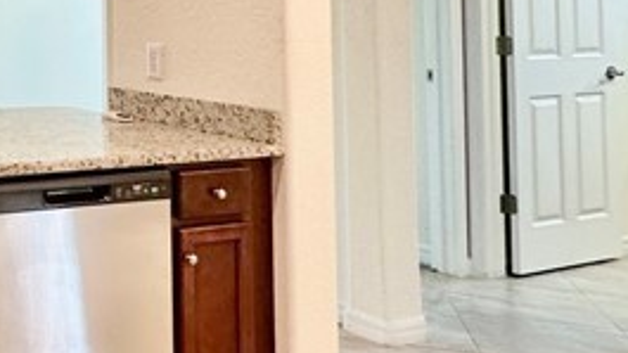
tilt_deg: +2.2
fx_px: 982
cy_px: -38
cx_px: -201
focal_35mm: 59
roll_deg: +0.5
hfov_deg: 28.6
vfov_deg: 19.5
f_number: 2.2
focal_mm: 2.22
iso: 200
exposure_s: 1/120
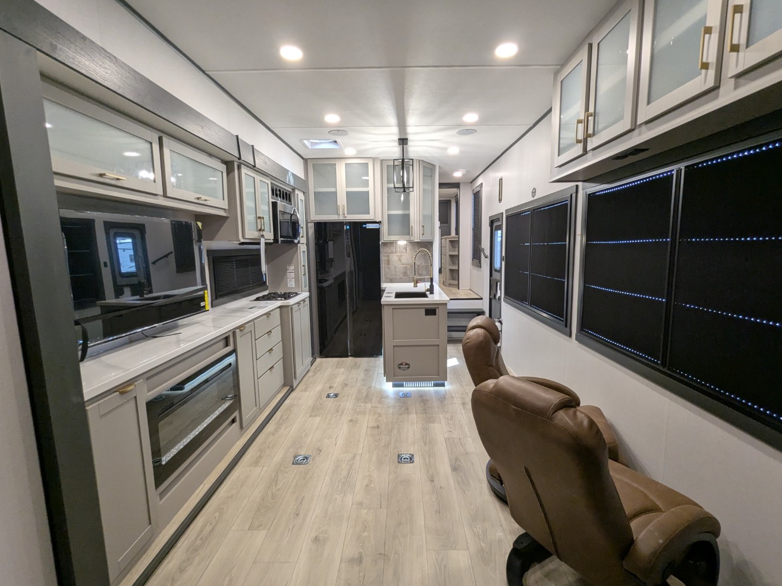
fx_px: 384
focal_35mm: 17
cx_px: 402
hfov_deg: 91.0
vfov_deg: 74.7
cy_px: 301
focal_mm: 2.35
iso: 249
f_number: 2.2
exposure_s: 1/43.7
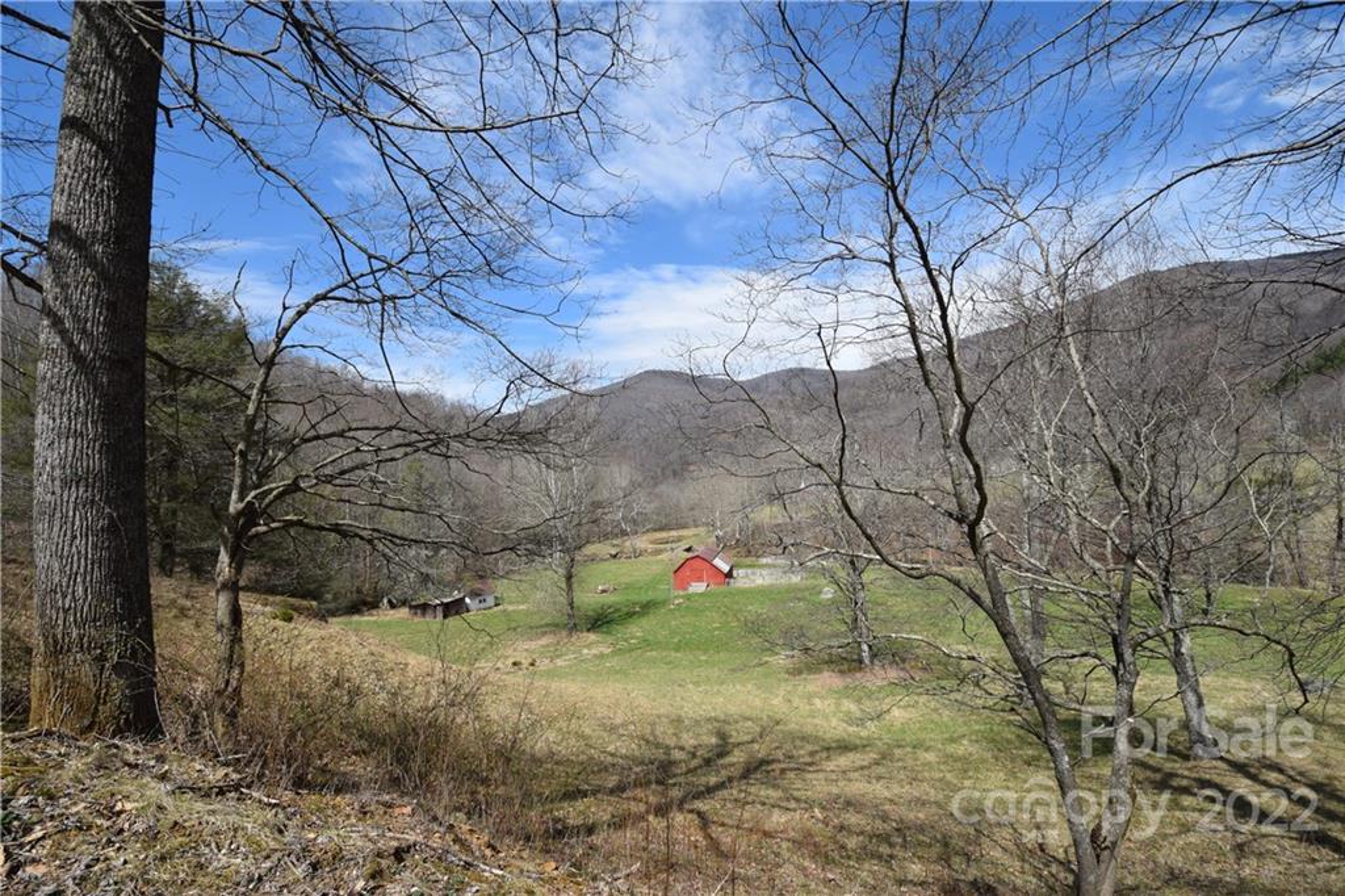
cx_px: 672
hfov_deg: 100.4
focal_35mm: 15
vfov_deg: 77.3
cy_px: 448
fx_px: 560
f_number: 9
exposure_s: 1/320
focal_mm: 10
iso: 200
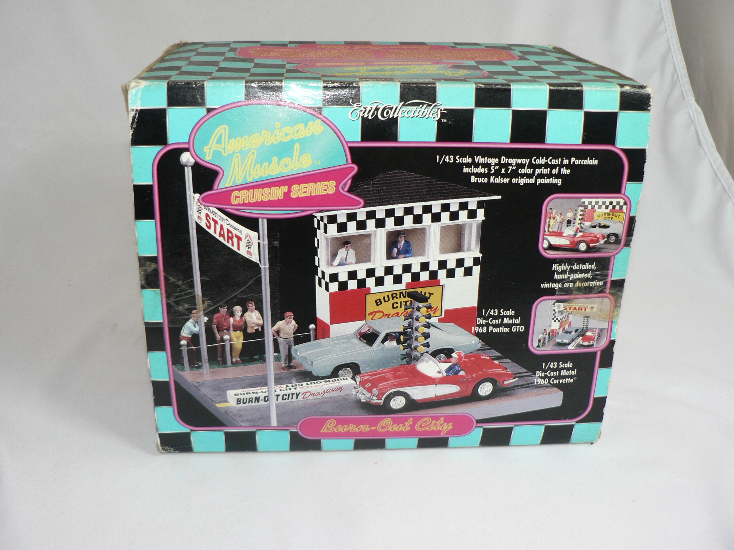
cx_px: 367
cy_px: 275
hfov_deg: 51.4
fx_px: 763
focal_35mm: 36
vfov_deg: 39.7
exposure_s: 1/60
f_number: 2.8
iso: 80
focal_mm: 6
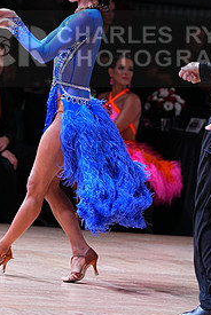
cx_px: 128
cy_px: 49
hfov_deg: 5.1
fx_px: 2385
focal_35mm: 272
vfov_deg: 7.5
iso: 1250
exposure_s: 1/400
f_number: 4
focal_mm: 129
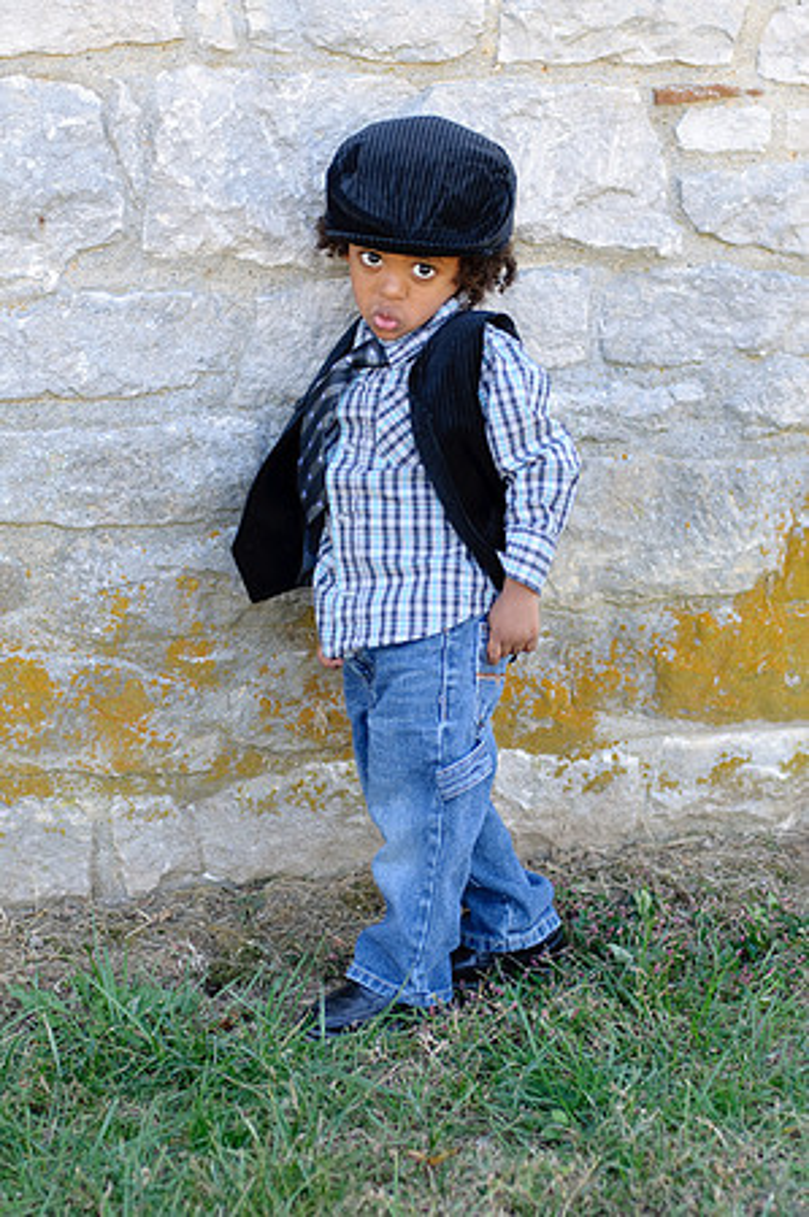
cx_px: 404
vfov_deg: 27.0
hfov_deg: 18.1
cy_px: 608
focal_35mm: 75
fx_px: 2534
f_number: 2.5
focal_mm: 50
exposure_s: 1/320
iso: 200
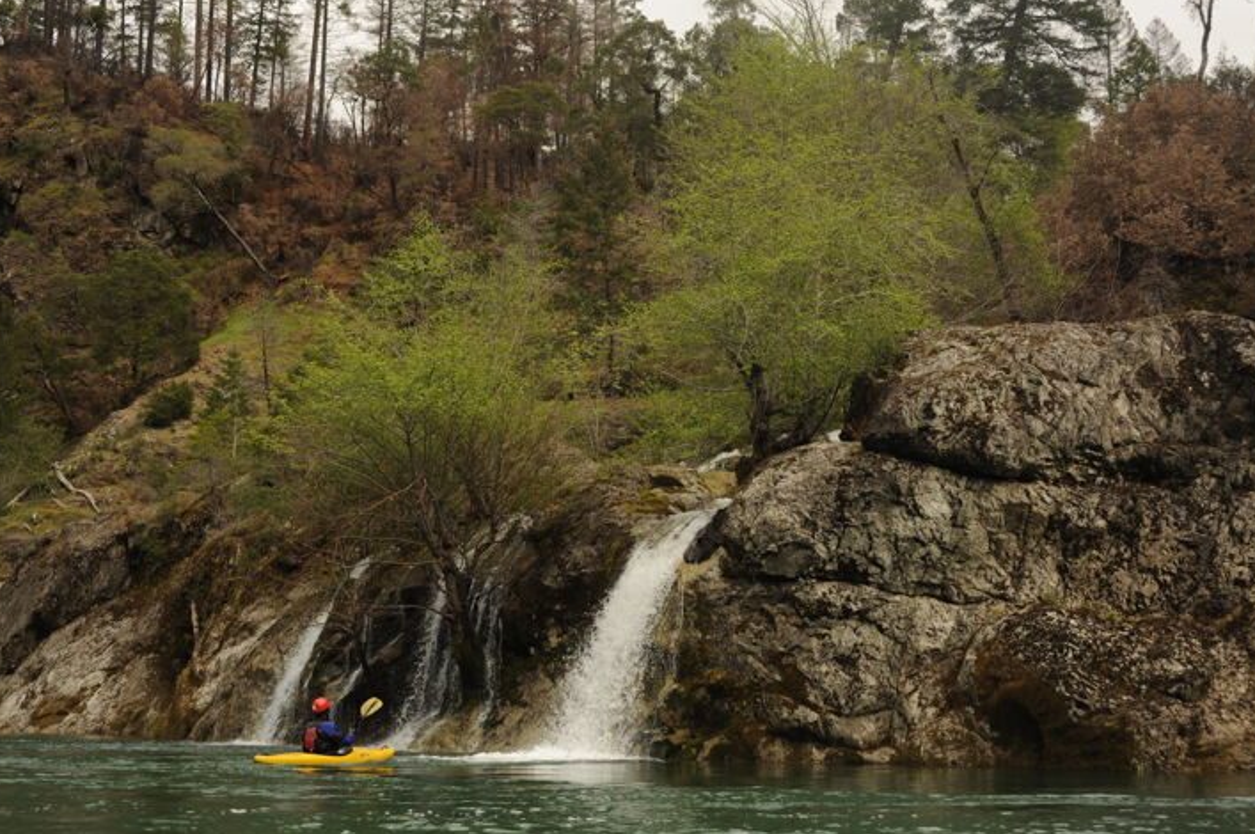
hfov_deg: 45.5
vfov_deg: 31.1
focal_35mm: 43
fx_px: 1498
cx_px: 596
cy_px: 376
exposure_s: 1/320
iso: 200
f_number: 9
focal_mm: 38
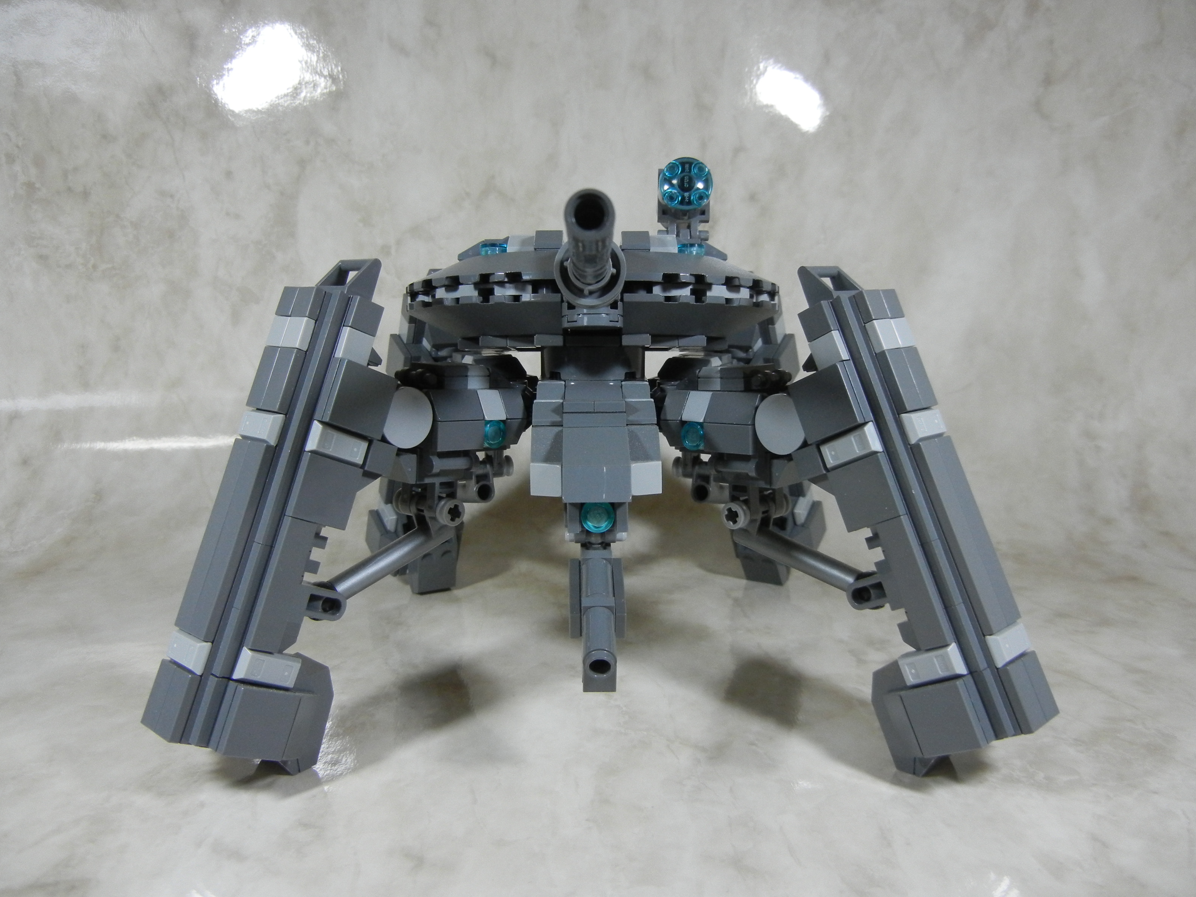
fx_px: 1071
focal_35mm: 31
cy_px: 456
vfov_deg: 45.4
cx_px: 596
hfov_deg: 58.4
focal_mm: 5.4
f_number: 3.5
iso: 400
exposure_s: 1/79.4
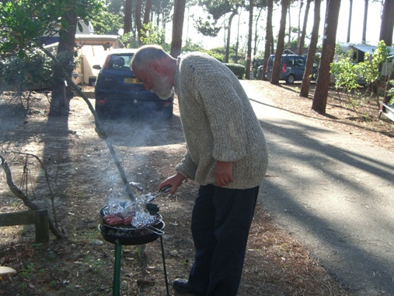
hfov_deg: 39.7
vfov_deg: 30.3
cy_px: 143
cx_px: 186
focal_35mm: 48
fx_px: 546
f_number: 2.8
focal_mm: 7.9
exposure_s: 1/200
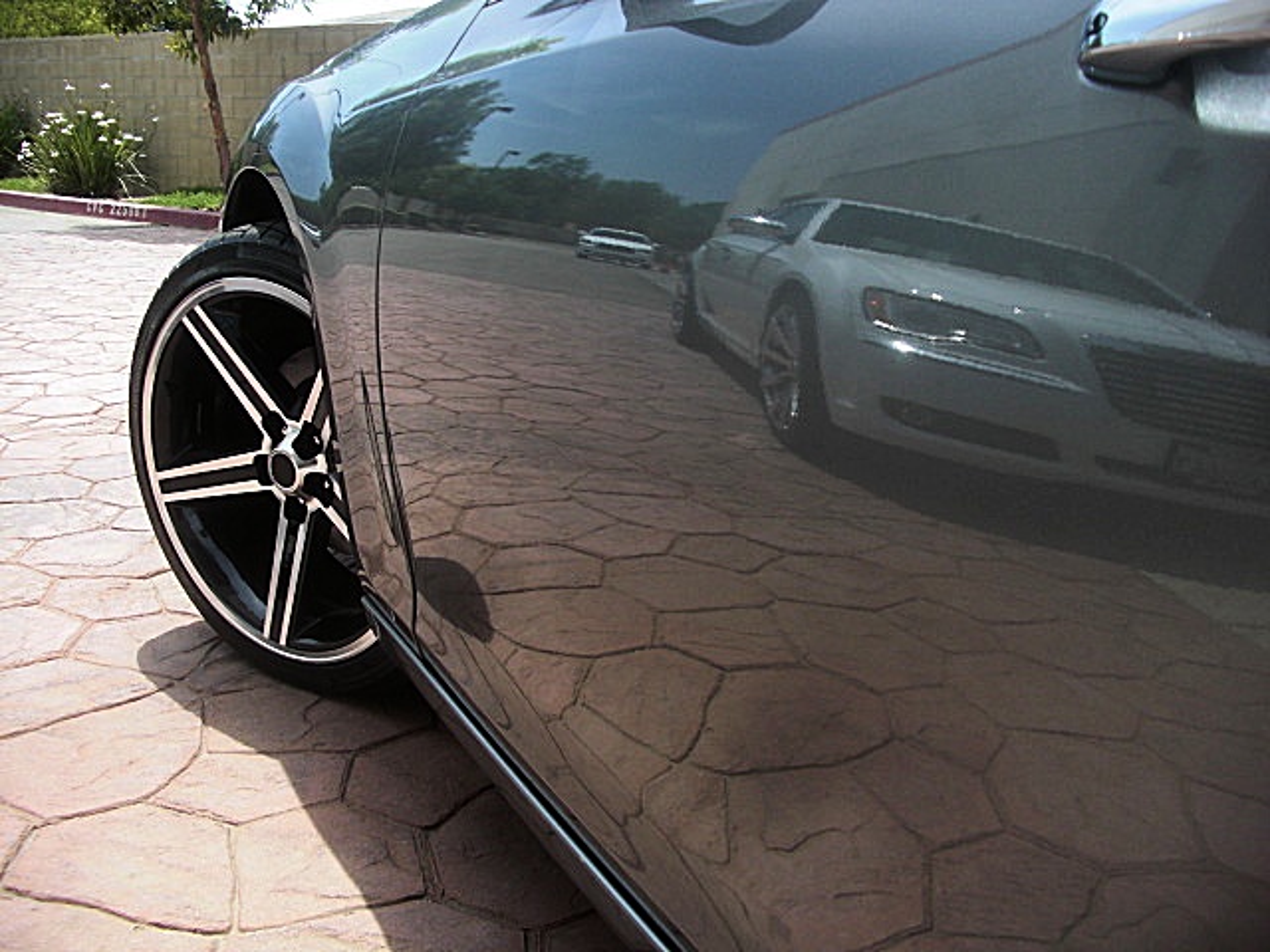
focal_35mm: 36
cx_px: 635
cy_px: 476
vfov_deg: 39.7
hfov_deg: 51.4
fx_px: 1321
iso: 50
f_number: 2.8
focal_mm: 6.3
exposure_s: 1/500
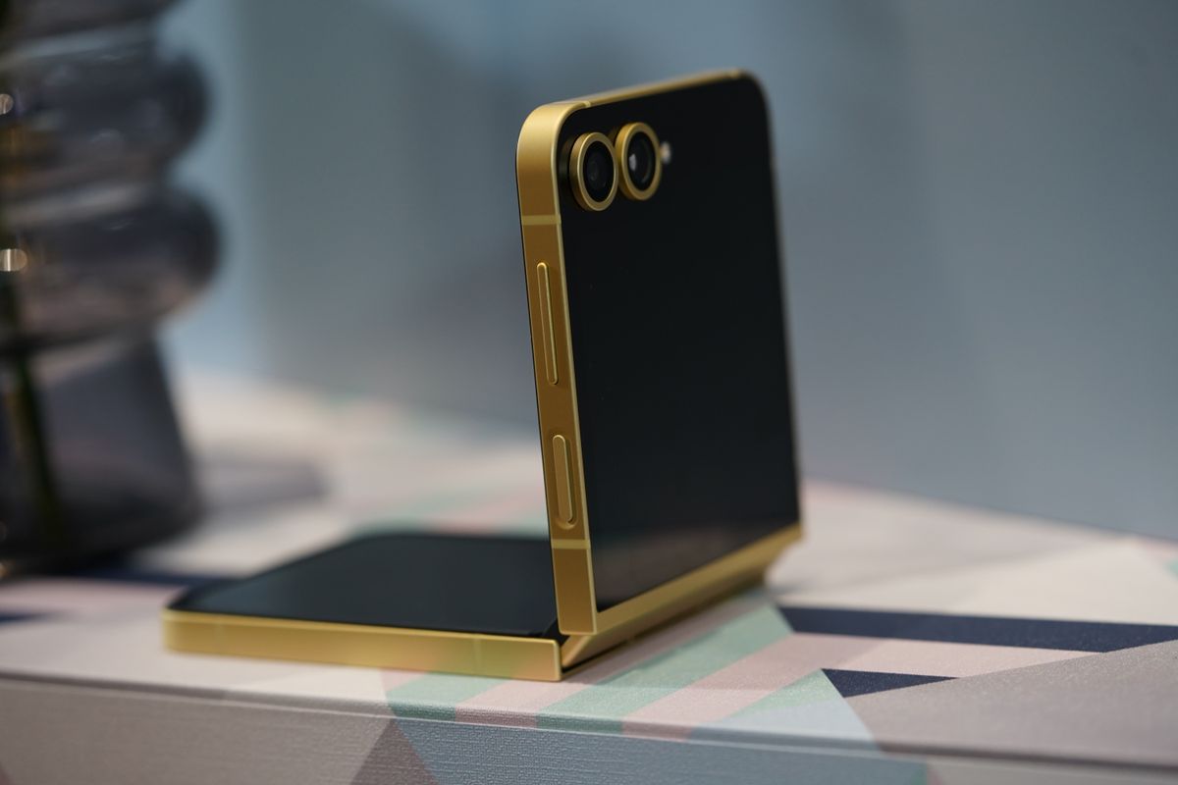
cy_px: 392
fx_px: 2945
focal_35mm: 90
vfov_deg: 15.2
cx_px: 589
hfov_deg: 22.6
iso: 1250
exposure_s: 1/160
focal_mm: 90
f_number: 4
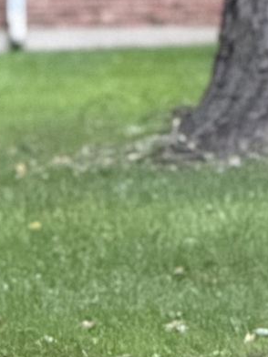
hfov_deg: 2.1
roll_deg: +0.5
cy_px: 222
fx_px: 7288
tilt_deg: -1.7
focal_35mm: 706
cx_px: -203
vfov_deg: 2.8
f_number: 2.8
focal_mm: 15.66
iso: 1250
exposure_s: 1/40
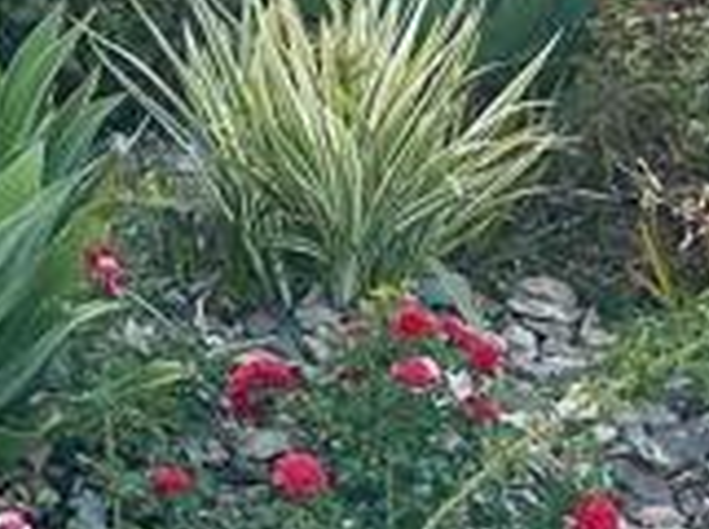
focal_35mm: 153
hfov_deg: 11.0
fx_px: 3127
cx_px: -951
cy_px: -269
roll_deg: -1.9
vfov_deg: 9.4
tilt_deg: -3.8
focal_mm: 6.86
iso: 80
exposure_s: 1/516
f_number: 1.78
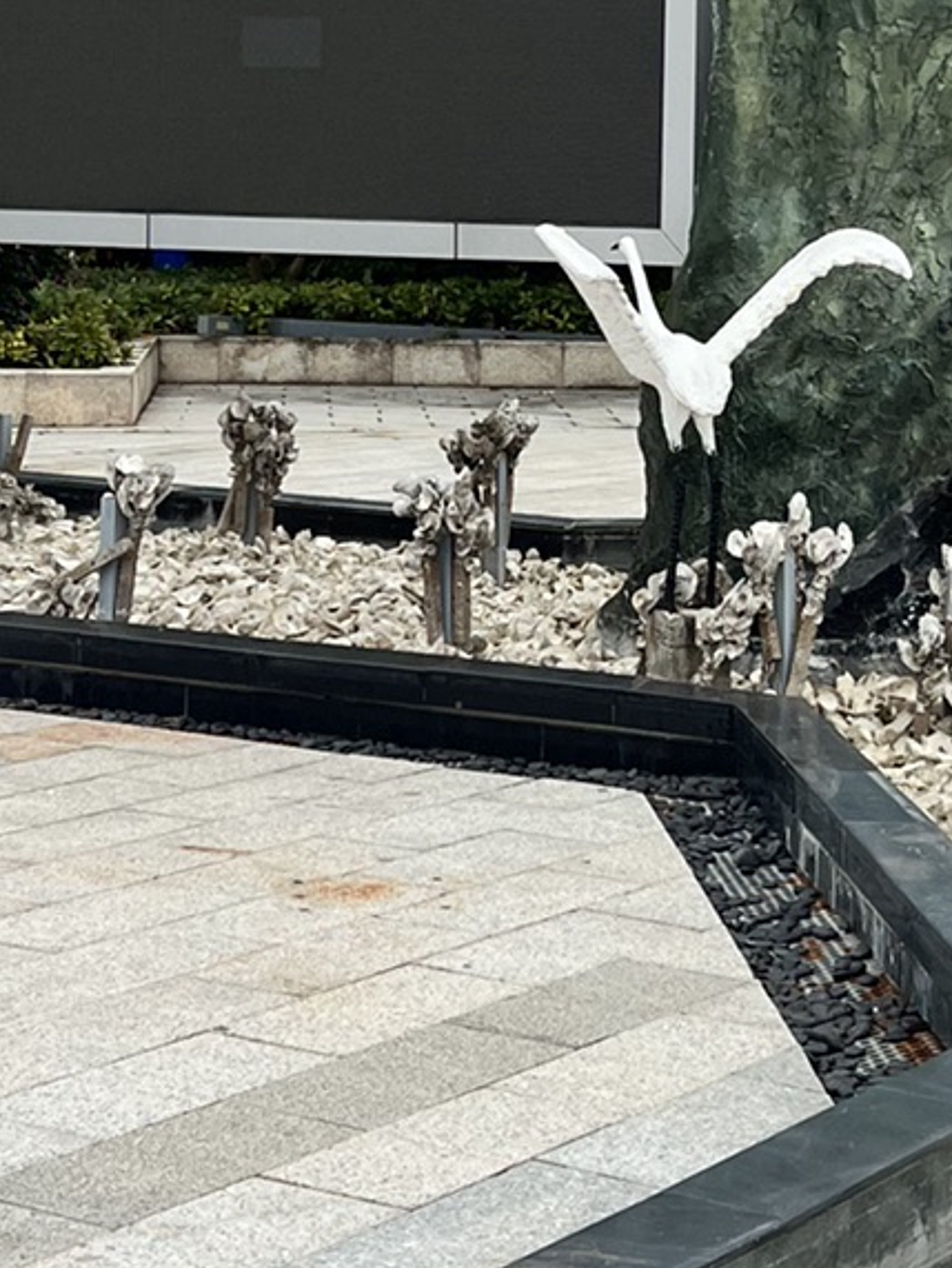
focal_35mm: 91
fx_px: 3333
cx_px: 706
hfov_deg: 16.2
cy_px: 315
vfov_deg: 21.3
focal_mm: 5.7
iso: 50
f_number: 1.5
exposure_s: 1/1000
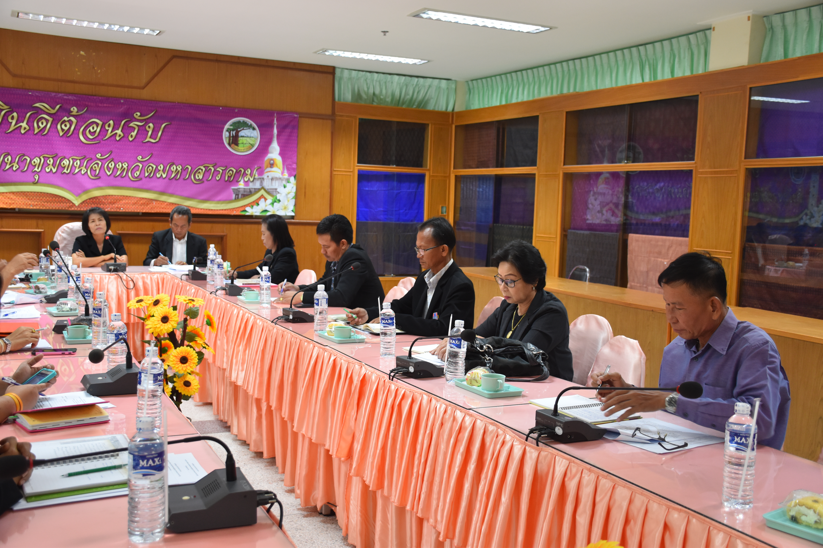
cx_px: 412
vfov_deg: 36.9
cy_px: 274
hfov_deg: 53.1
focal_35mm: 36
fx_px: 823
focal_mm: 24
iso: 900
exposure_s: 1/60
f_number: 3.8
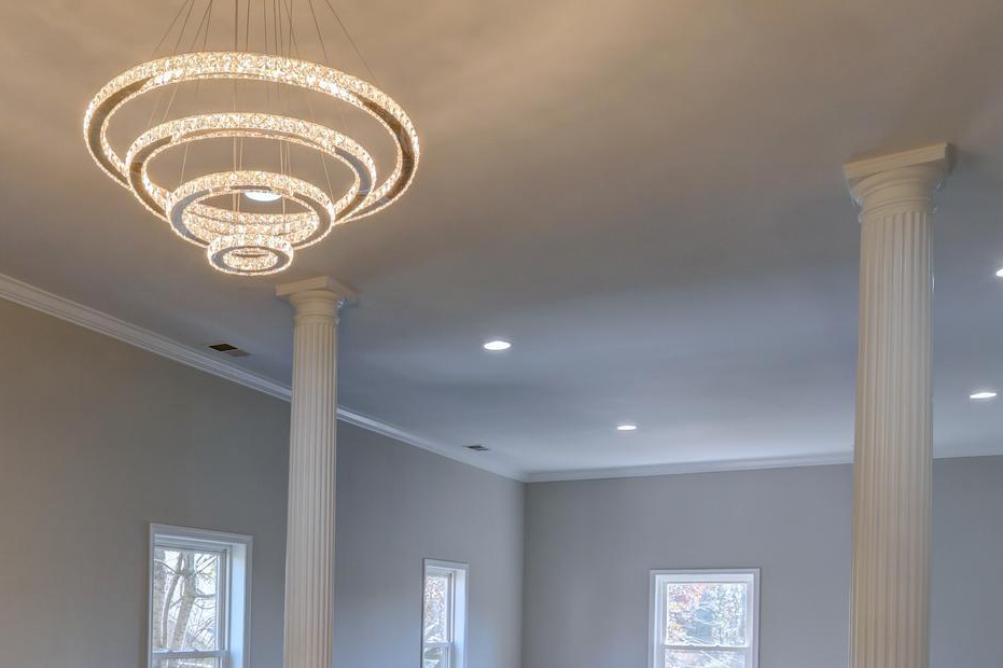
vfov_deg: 36.9
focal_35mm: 33
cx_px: 290
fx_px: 919
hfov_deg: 55.3
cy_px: 622
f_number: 10
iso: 200
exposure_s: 1/10
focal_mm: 10
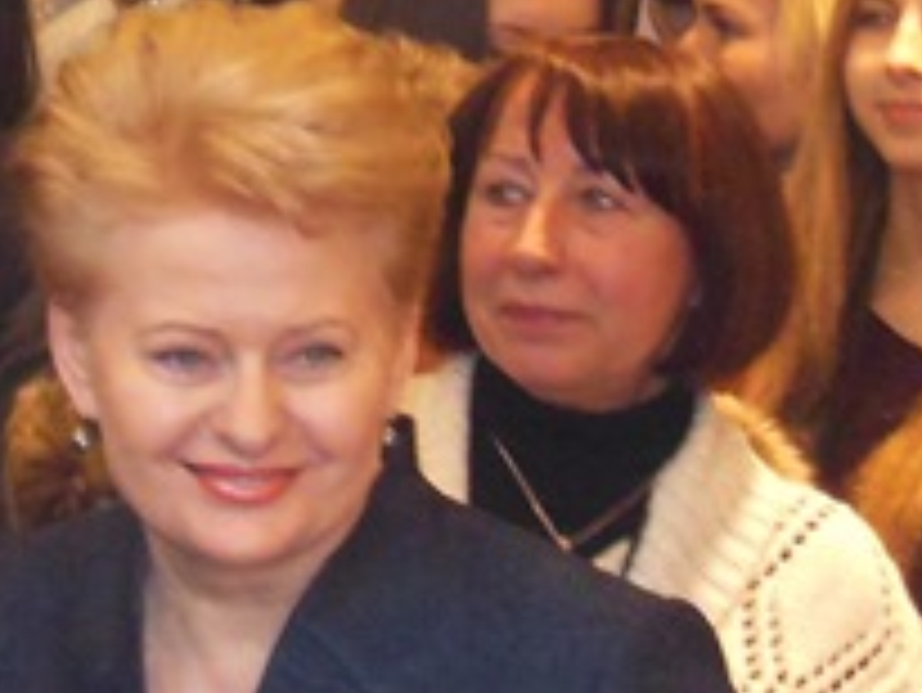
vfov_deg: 5.2
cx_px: 119
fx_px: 7622
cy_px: 140
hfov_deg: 6.9
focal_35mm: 286
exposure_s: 1/60
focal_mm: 14.3
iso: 1000
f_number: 5.4
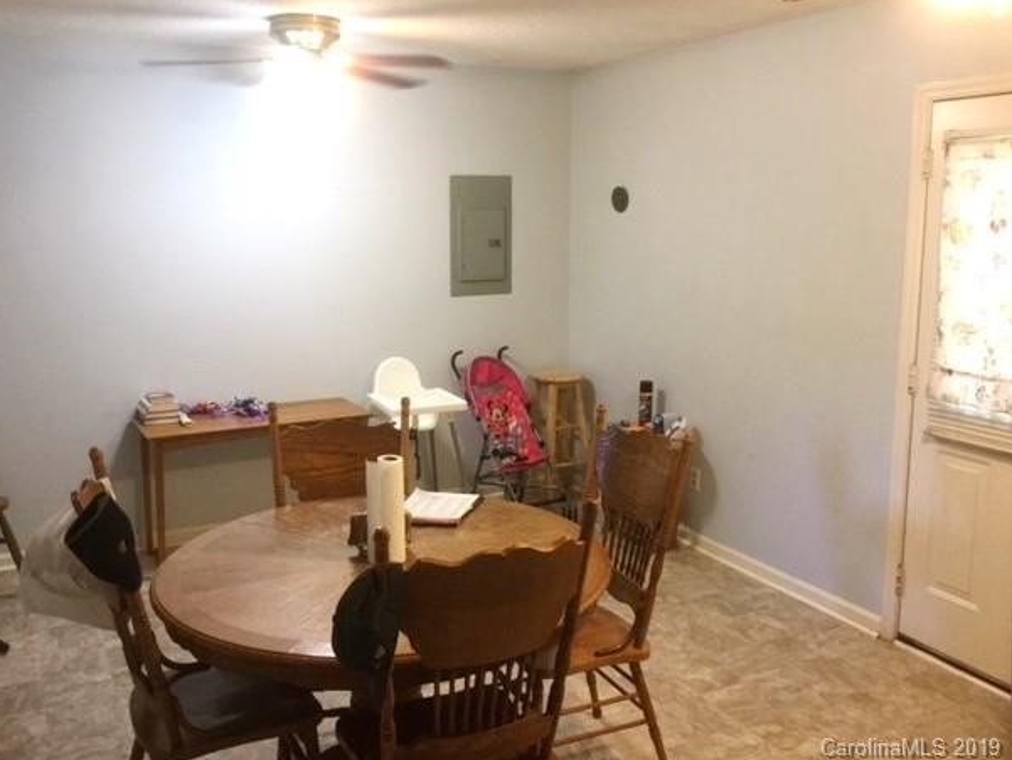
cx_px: 475
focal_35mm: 33
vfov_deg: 42.9
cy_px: 359
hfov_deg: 55.3
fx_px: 965
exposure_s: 1/30
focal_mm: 3.3
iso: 100
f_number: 2.4
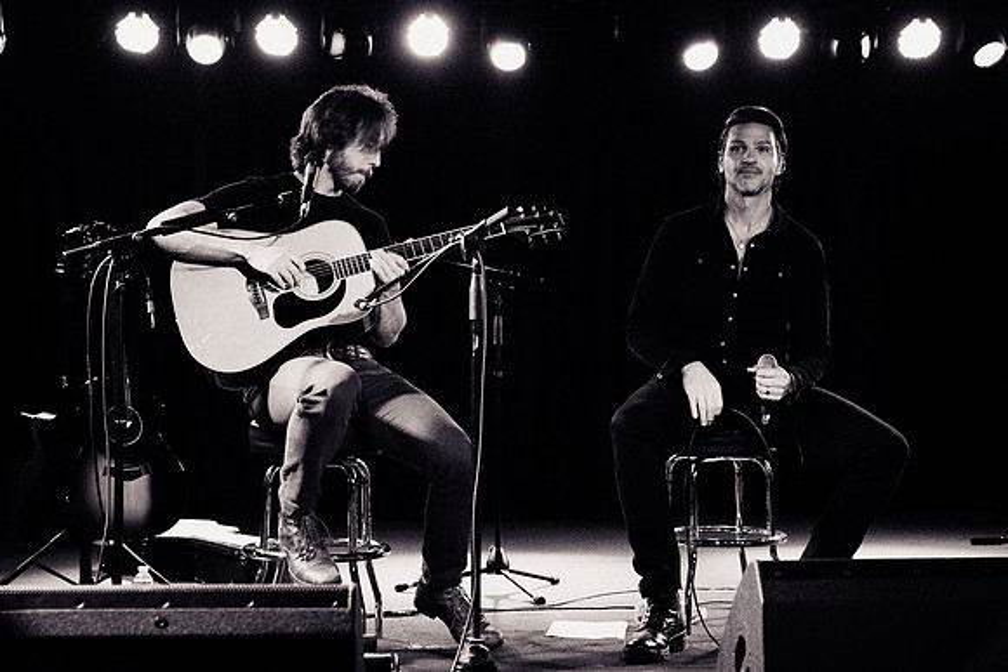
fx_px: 1538
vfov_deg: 24.7
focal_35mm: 55
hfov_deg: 36.3
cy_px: 324
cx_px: 487
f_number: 3.5
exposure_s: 1/320
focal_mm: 45
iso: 1600
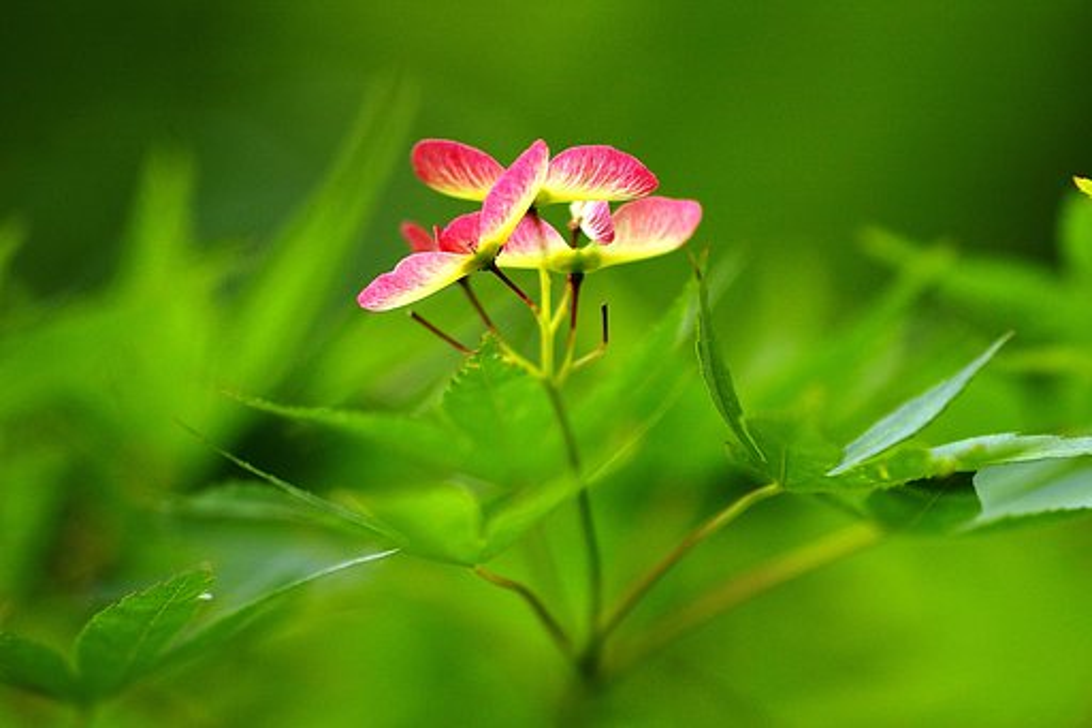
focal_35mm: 270
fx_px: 8187
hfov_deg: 7.6
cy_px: 364
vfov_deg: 5.1
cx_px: 546
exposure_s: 1/1500
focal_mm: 180
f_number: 3.5
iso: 400
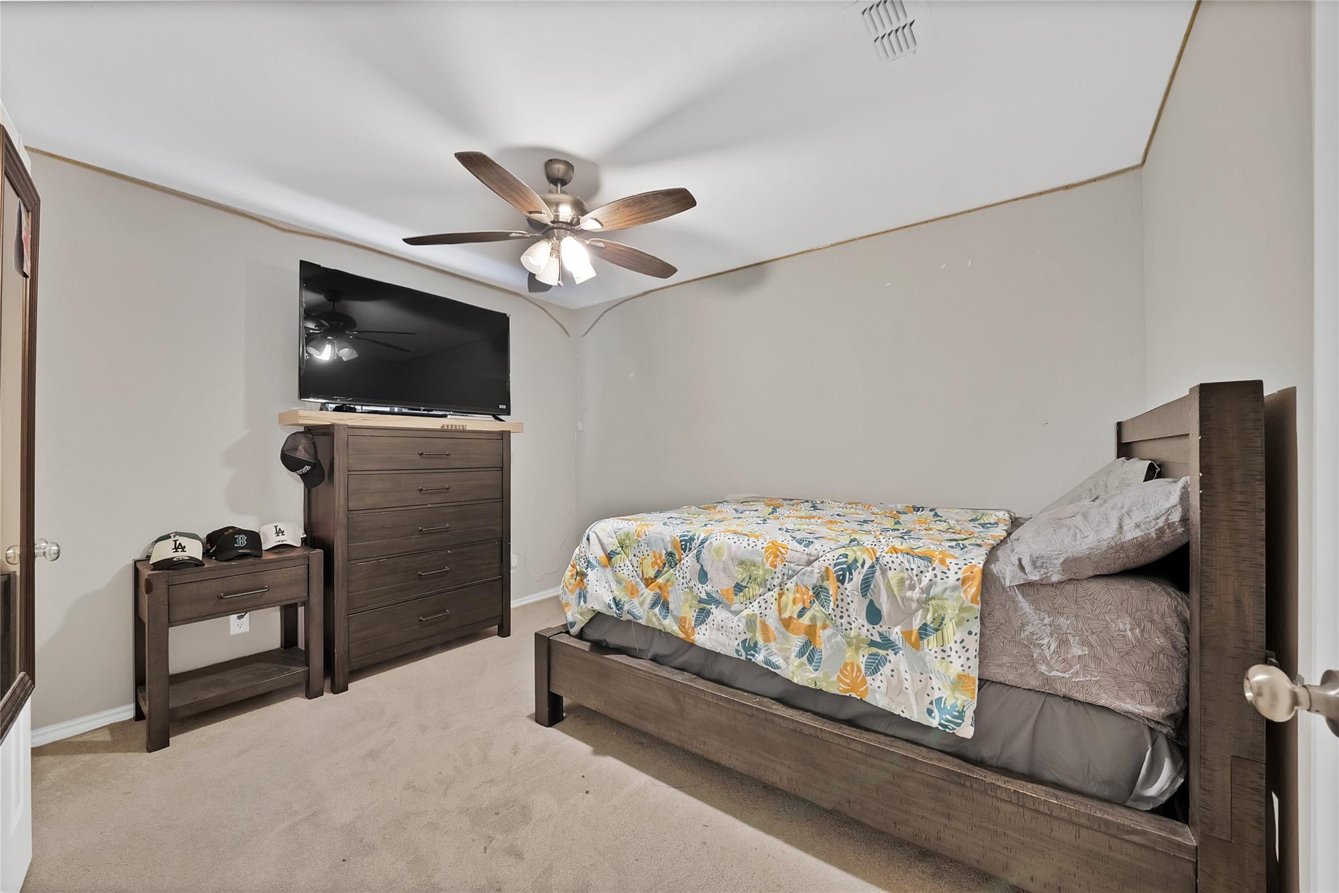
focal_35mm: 13
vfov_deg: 85.4
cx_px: 670
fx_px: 484
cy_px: 446
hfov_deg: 108.3
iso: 640
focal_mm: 13
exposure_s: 13
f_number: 9
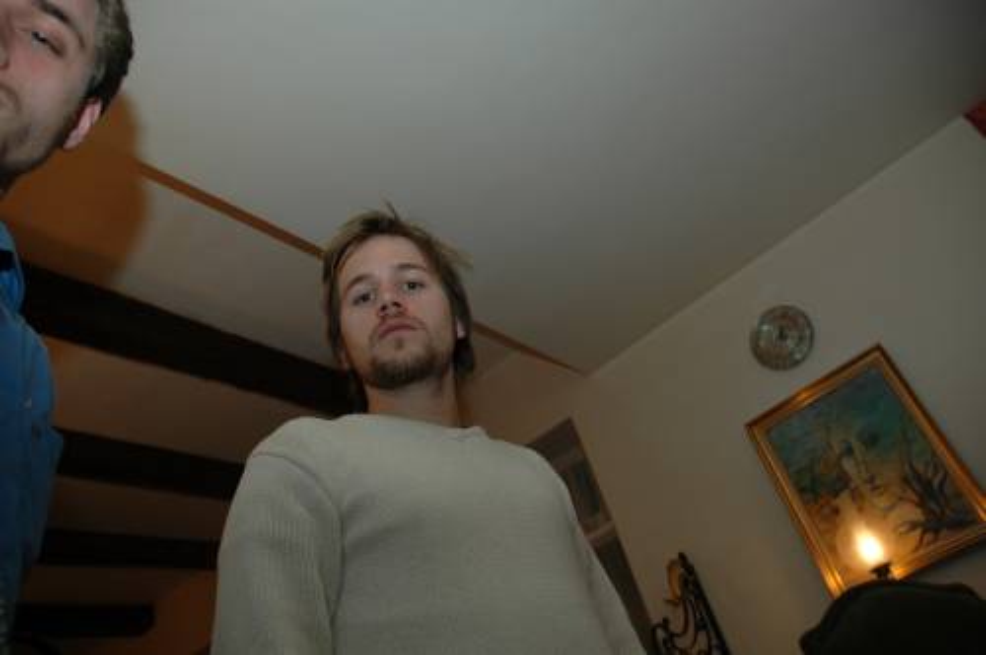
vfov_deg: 47.8
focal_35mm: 27
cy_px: 328
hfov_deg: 67.4
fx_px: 739
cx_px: 493
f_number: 4
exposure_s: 1/60
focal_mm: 18
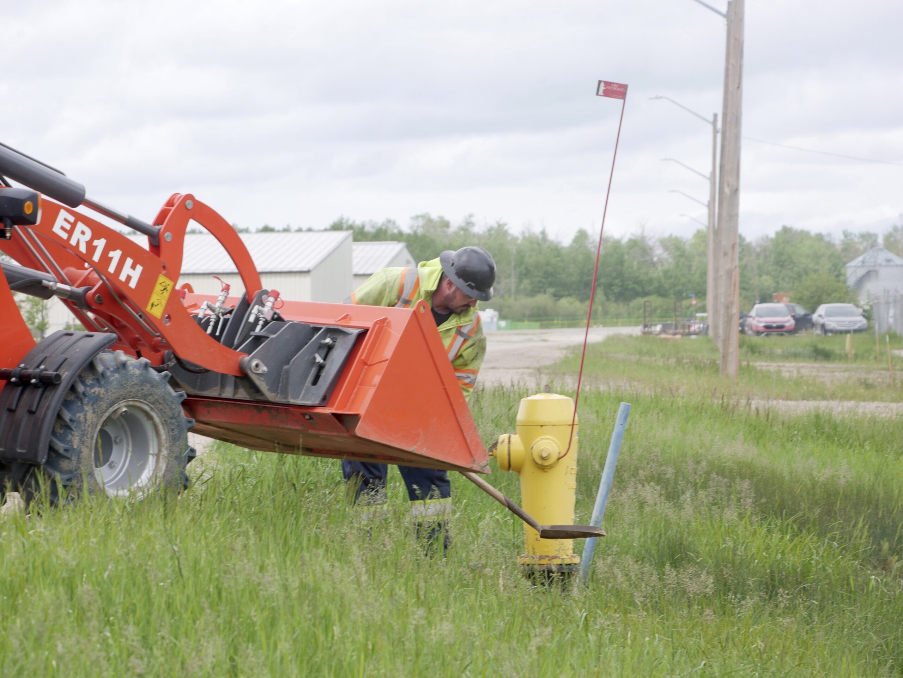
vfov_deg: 7.9
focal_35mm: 188
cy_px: 339
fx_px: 4906
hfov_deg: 10.5
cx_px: 452
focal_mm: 94
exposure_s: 1/250
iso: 200
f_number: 7.1
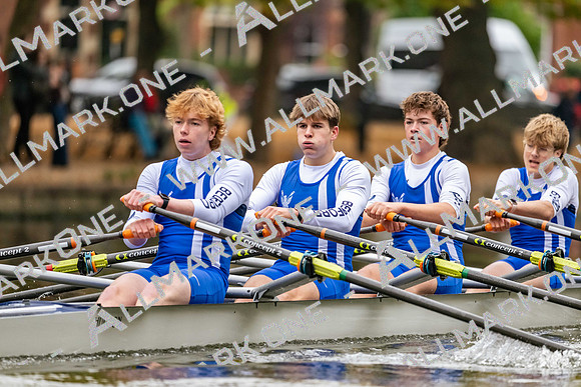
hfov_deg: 5.2
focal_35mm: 400
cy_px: 194
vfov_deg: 3.4
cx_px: 290
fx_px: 6457
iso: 2800
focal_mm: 400
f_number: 4.5
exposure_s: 1/2000
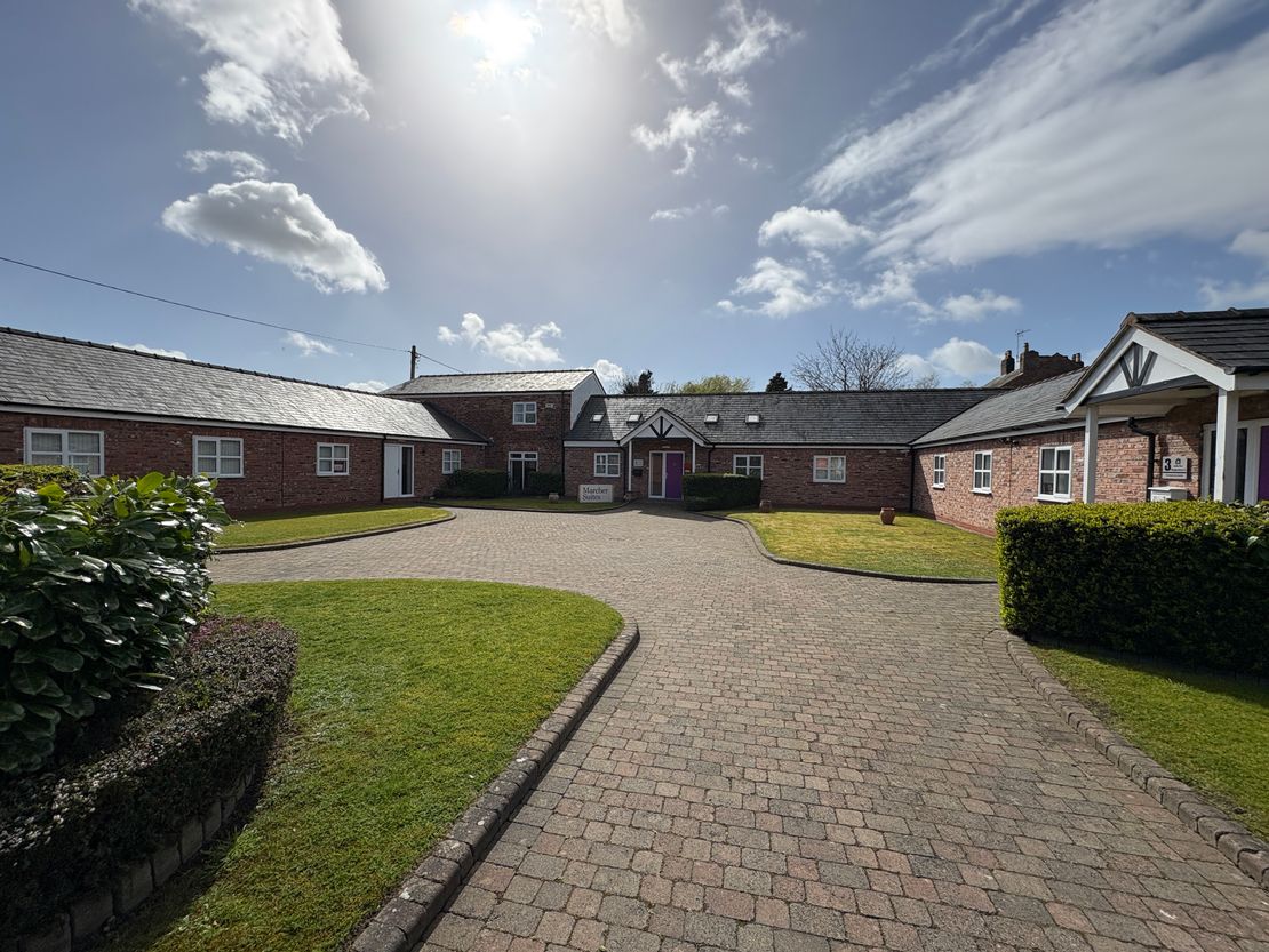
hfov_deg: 102.1
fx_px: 513
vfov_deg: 85.7
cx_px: 634
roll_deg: -0.8
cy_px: 476
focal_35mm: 14
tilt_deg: -0.5
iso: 50
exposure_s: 1/3717
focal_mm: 2.22
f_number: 2.2
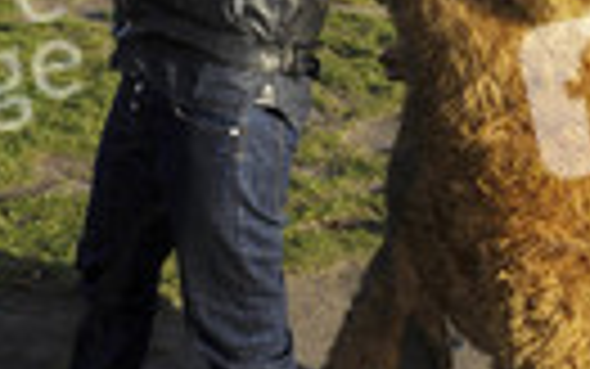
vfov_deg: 12.6
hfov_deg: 20.8
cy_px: -153
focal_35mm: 100
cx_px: 345
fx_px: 1609
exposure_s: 1/400
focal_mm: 32
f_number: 13
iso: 500
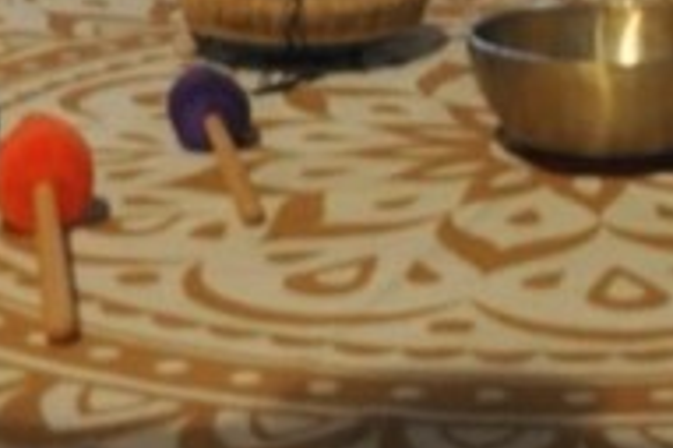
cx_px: 708
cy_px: -577
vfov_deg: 9.7
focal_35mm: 127
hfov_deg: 15.8
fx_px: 2372
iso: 800
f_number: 4
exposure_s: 1/60
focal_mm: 18
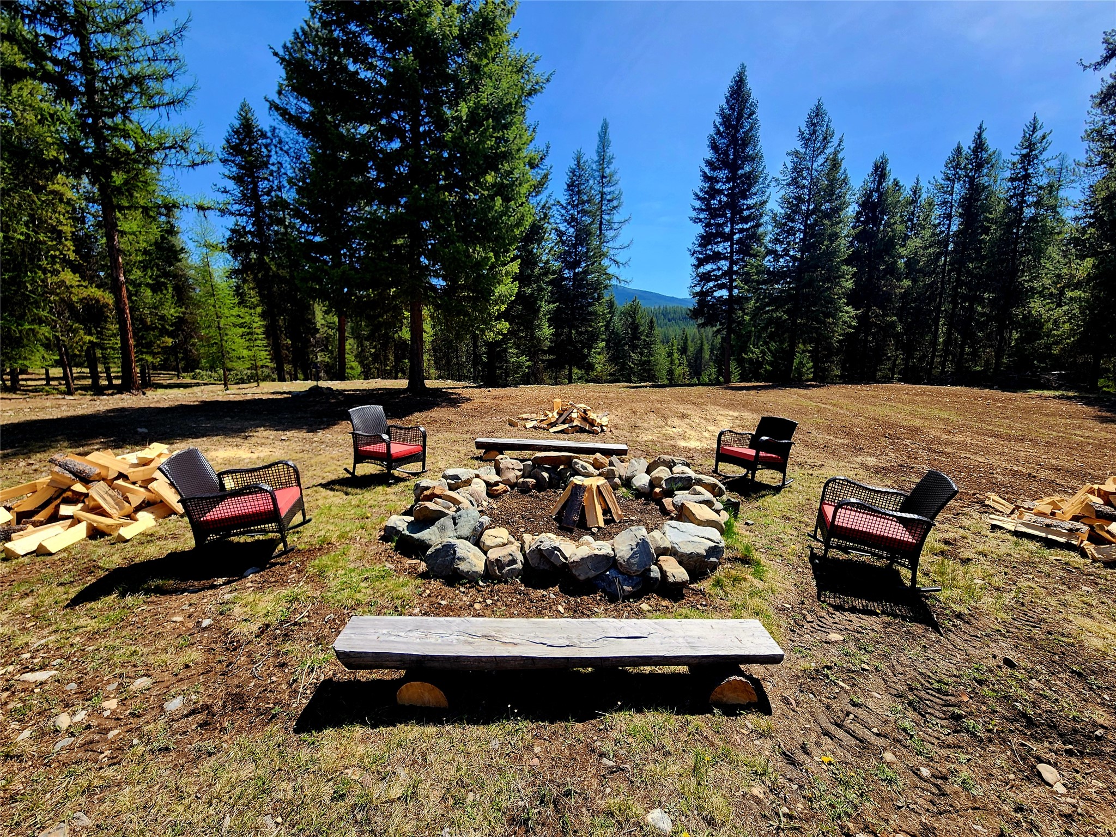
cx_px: 558
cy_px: 418
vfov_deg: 89.9
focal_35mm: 13
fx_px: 419
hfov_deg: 106.2
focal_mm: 2.2
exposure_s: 1/1250
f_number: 2.2
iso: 50
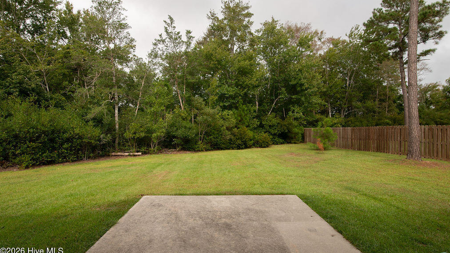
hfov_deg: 86.6
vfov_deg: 55.8
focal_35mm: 20
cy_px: 118
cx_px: 219
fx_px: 239
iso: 320
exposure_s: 1/640
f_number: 7.1
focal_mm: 18
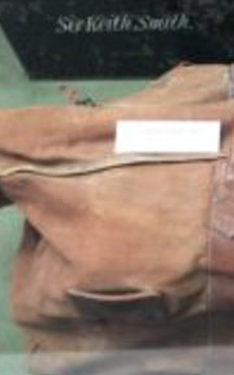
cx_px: 345
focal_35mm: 58
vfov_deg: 35.1
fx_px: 593
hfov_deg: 19.6
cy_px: 166
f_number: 2.2
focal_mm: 4.15
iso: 64
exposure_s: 1/17
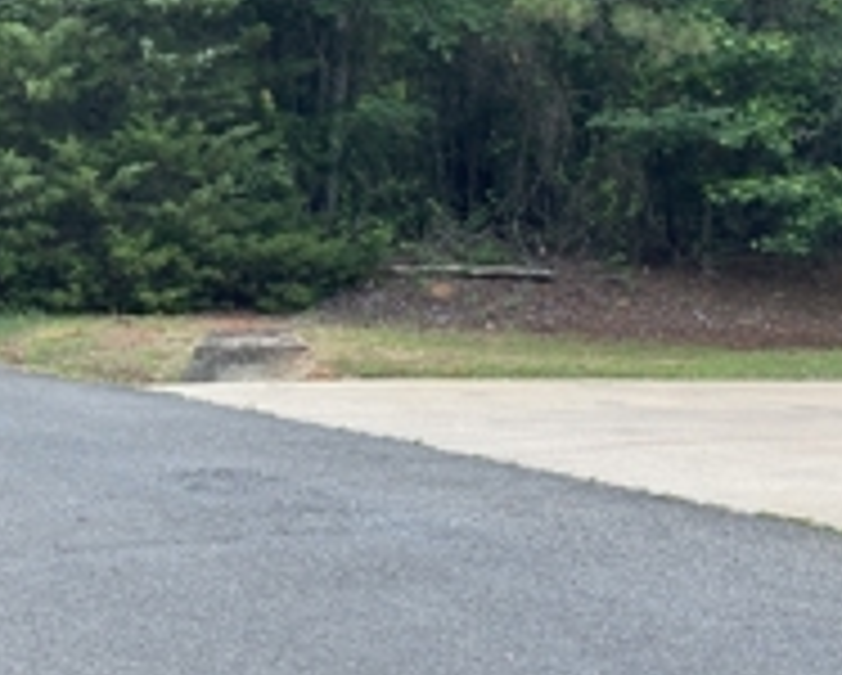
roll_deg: +0.9
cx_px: 27
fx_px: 2495
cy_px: 22
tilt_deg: +3.9
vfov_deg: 15.2
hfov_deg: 18.7
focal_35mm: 100
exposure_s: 1/60
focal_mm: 6.86
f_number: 1.78
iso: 125
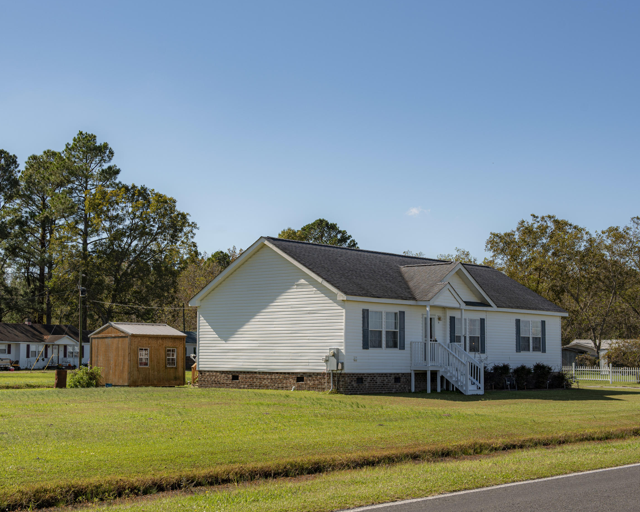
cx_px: 268
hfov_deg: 34.1
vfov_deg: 27.6
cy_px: 275
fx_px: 1042
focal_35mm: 55
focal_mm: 45
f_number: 7.1
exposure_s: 1/400
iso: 100
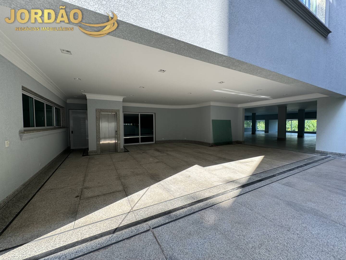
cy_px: 130
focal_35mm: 14
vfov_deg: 85.7
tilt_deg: -2.7
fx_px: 140
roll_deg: +0.1
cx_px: 173
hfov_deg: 102.1
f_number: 2.2
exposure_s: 1/165
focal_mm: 2.22
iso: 40
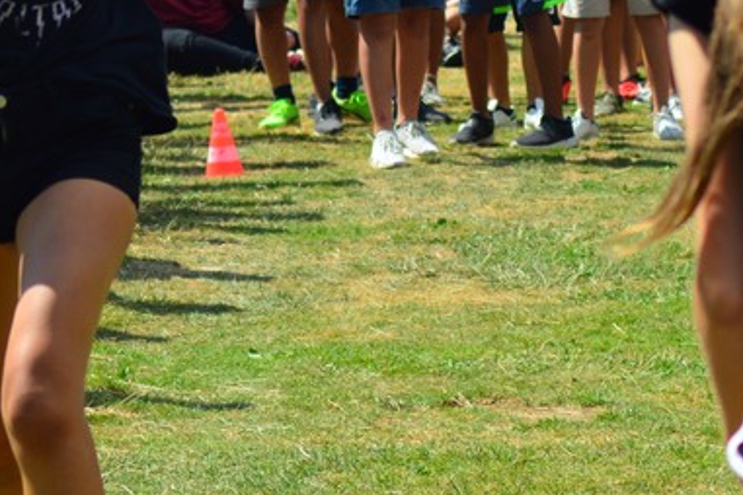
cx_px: -72
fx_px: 5820
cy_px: 57
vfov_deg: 4.9
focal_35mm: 282
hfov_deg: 7.3
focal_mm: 70
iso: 200
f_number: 5.6
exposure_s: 1/800
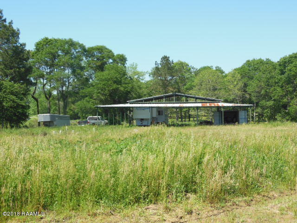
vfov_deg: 29.1
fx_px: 429
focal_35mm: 50
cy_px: 112
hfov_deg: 38.2
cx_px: 148
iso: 125
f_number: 4
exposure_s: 1/640
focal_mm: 8.9
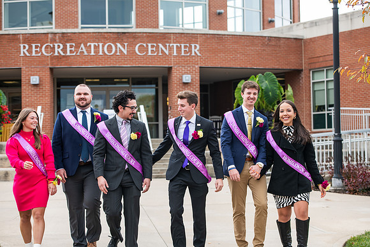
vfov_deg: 17.1
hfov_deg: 25.4
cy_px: 124
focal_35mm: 80
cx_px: 185
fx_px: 822
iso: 250
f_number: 4.5
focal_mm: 80
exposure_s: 1/400
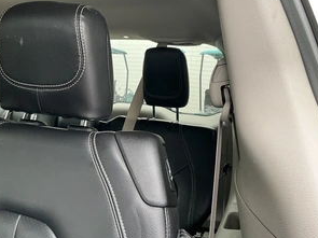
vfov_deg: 37.4
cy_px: 85
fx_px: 349
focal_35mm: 38
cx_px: 115
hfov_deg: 48.4
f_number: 1.8
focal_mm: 3
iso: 64
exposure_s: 1/121
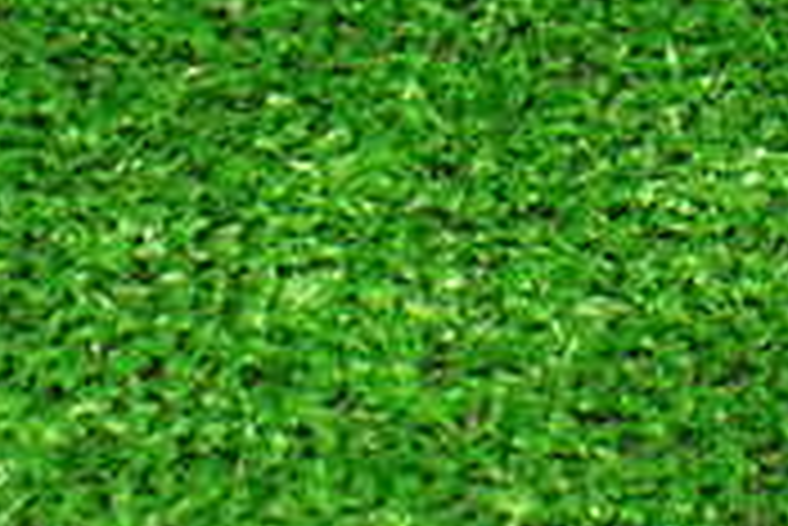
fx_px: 2344
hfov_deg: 18.8
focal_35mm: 107
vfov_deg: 11.9
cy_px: -400
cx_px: 675
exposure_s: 1/80
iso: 800
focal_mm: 5.4
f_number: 2.3
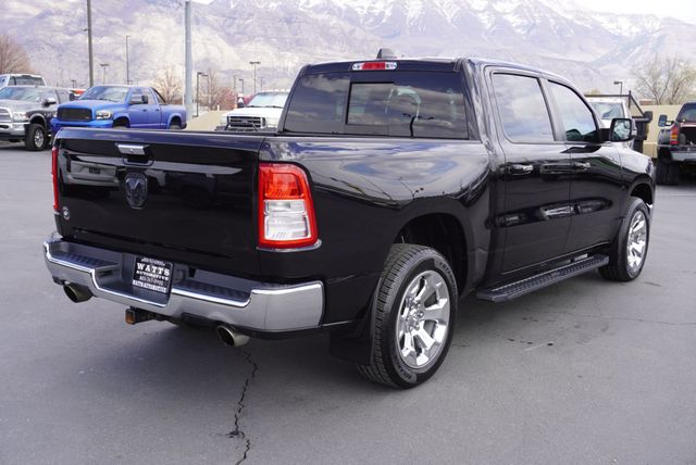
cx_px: 348
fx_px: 755
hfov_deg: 49.5
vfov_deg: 34.3
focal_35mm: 39
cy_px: 232
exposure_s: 1/100
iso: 100
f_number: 7.1
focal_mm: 26
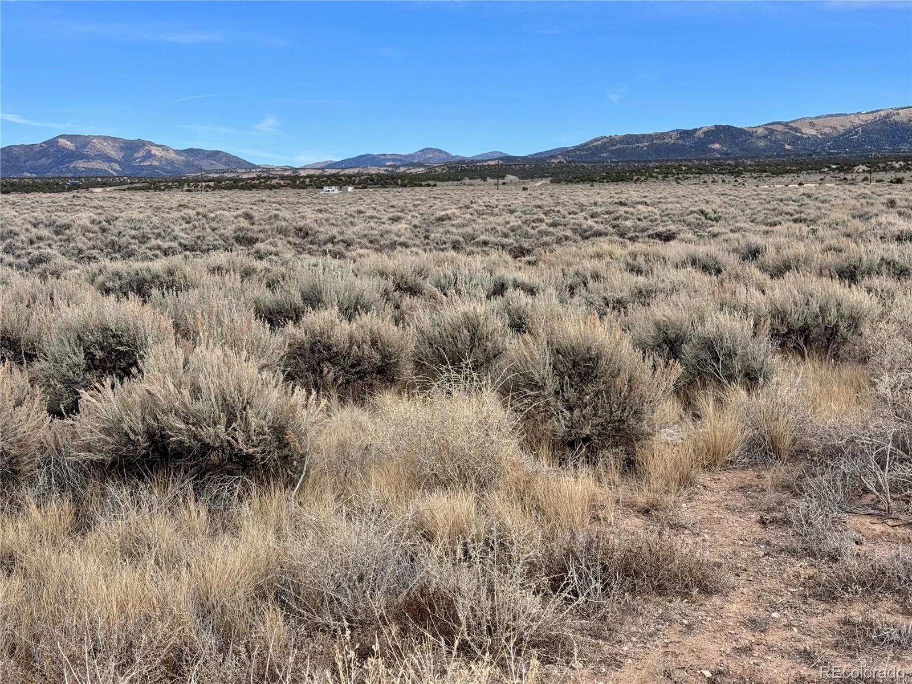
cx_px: 456
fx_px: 1265
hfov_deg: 39.7
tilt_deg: -5.2
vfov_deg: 30.3
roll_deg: +0.3
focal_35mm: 48
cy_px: 342
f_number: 1.78
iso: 64
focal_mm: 6.76
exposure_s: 1/4049
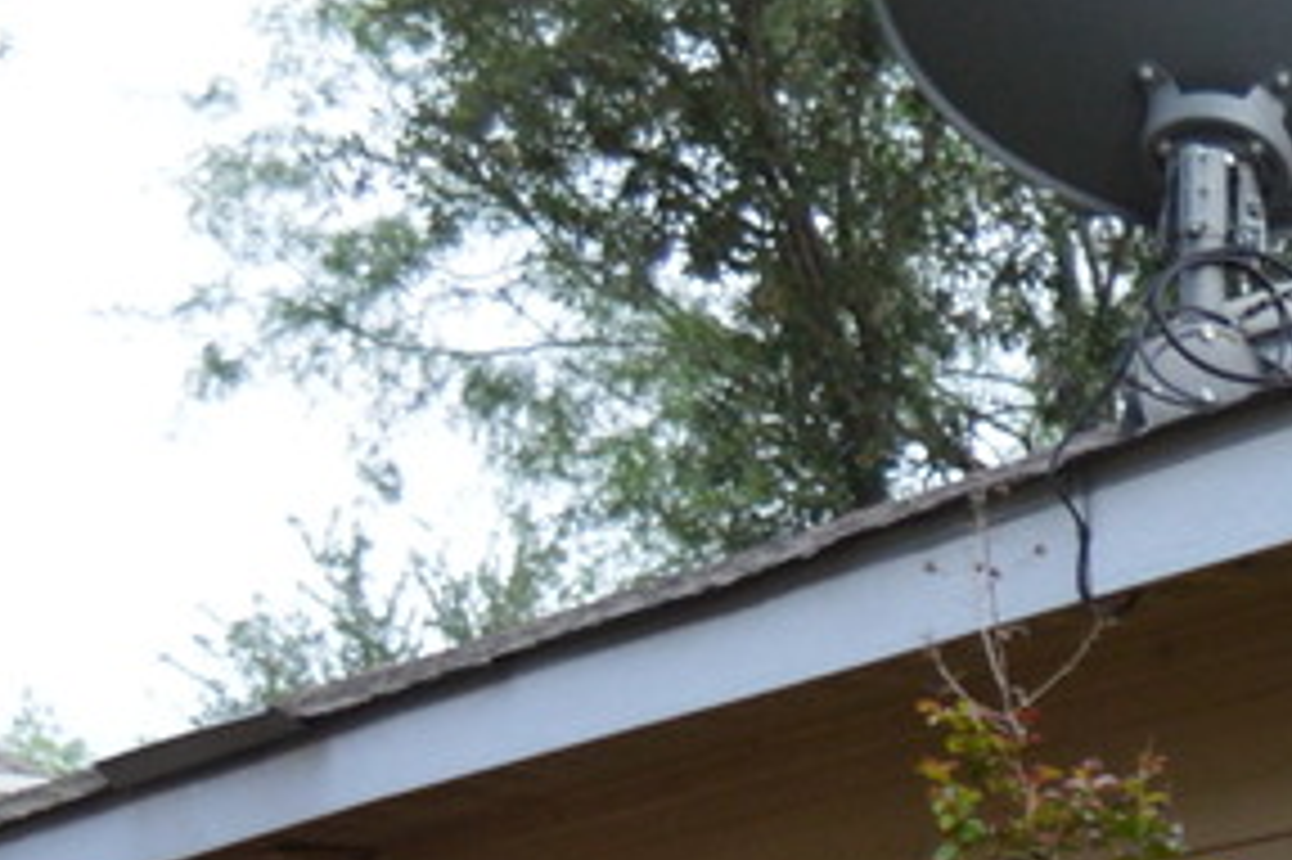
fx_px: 8817
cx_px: 3399
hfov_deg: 7.6
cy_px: 1661
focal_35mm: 246
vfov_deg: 5.5
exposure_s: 1/125
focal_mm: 29
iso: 400
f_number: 5.6
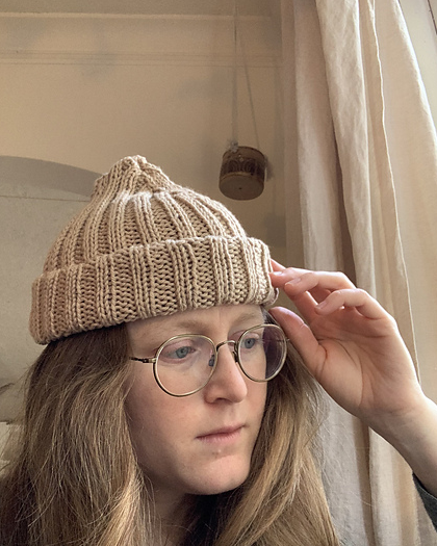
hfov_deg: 39.1
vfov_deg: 47.9
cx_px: 191
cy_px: 296
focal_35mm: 38
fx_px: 614
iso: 320
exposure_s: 1/35
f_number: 2.2
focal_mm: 2.87
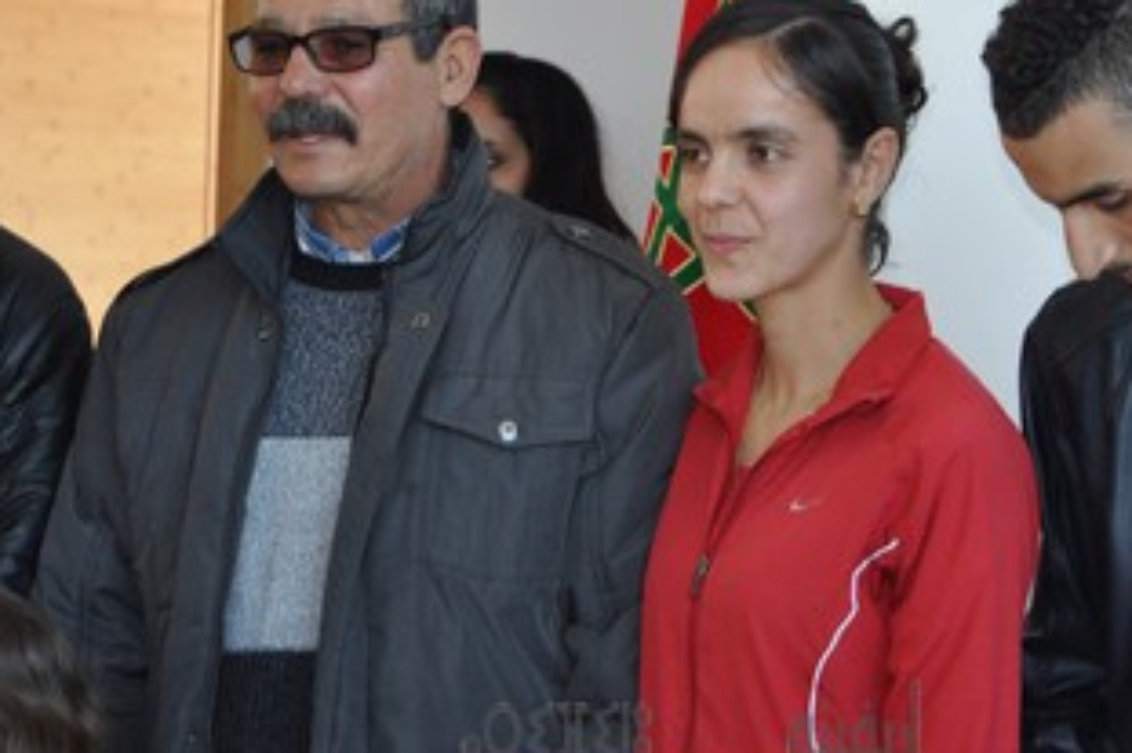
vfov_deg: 9.3
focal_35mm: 148
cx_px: 692
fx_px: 4651
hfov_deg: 13.9
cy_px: 216
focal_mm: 48
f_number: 5.3
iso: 500
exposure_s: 1/125
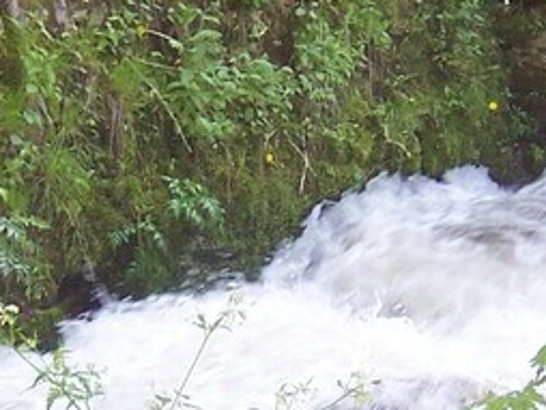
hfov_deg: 13.1
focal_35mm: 151
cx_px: 255
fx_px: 2384
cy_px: 221
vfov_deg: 9.8
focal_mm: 6.2
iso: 125
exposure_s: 1/60
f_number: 2.8
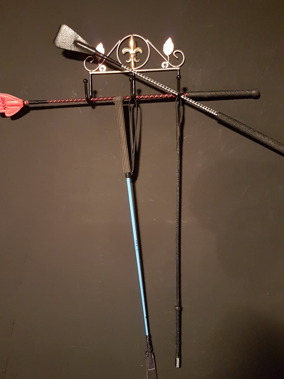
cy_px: 190
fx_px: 295
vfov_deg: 65.3
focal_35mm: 27
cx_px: 139
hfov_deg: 51.4
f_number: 1.7
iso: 400
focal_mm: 4.2
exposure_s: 1/10
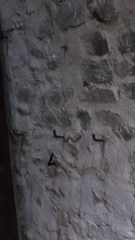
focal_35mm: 70
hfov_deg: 16.4
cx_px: 167
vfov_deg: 26.5
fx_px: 446
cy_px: 295
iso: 1250
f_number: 1.8
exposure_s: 1/33
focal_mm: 5.4
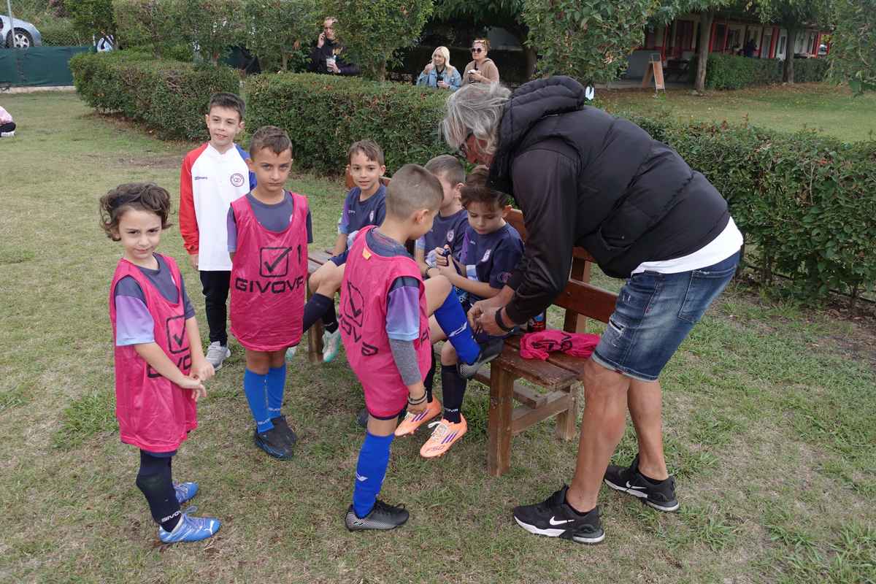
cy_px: 292
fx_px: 754
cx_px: 438
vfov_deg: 42.3
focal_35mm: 31
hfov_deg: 60.3
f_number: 2.8
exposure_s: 1/400
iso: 125
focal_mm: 12.04
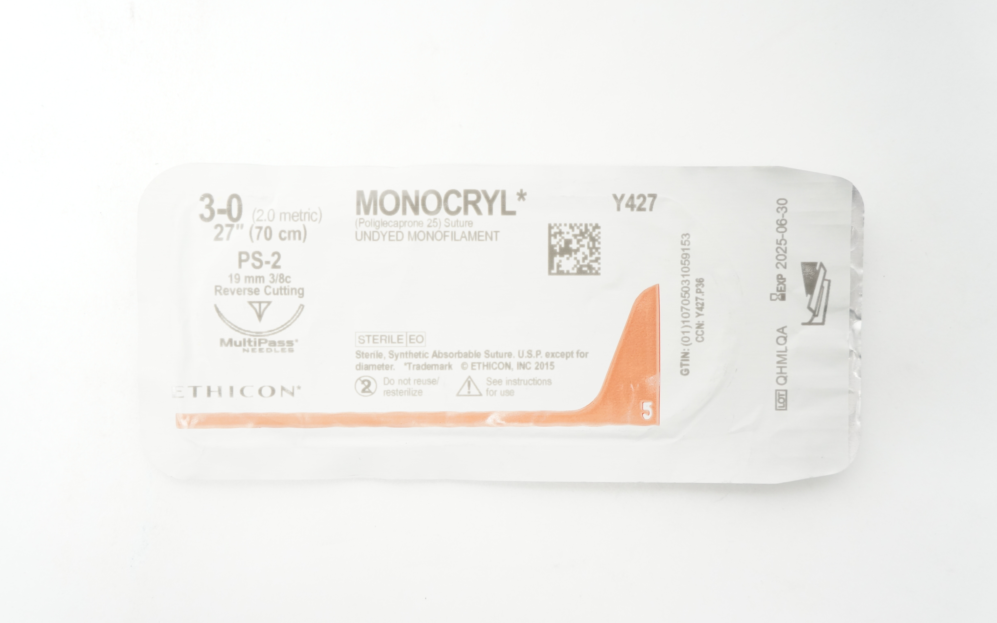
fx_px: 1168
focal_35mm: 43
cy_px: 319
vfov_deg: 29.9
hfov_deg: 46.2
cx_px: 499
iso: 800
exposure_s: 1/80
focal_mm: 28
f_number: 4.5
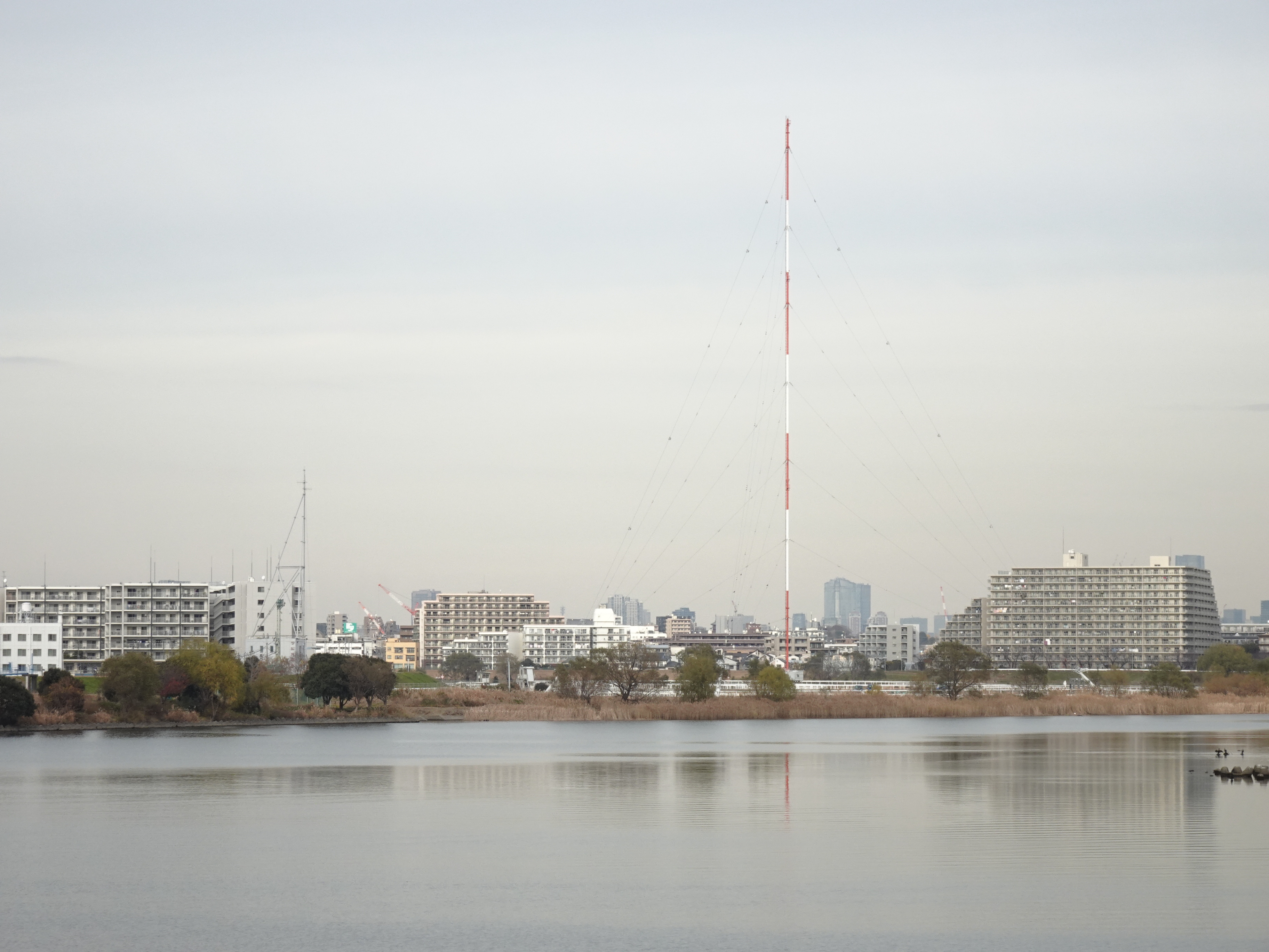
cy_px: 476
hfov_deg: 15.2
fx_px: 4766
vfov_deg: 11.4
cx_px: 634
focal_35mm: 130
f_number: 5.6
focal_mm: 20.59
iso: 100
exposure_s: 1/200
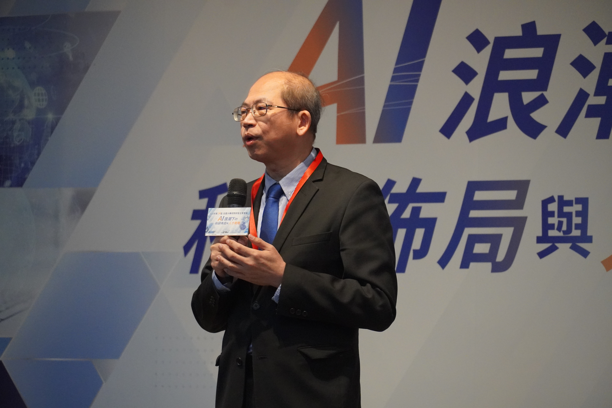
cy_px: 204
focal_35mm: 202
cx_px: 306
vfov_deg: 6.8
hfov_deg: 10.2
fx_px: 3442
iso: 4000
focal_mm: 135
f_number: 5.6
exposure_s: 1/250
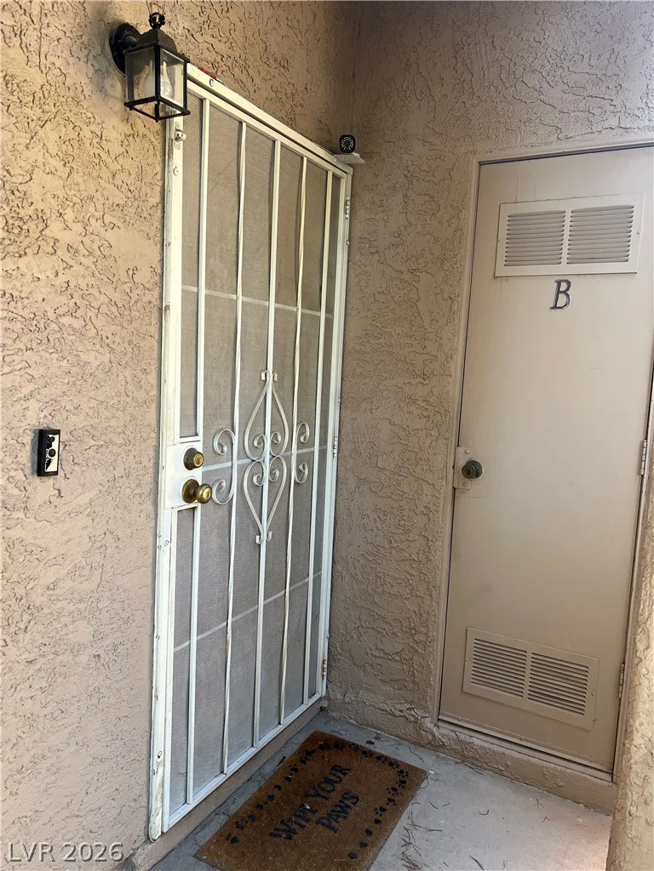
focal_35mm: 26
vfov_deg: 67.3
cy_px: 436
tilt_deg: -5.3
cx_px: 327
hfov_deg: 53.1
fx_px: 655
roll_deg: -2.8
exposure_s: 1/121
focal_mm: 5.7
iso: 80
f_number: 1.5
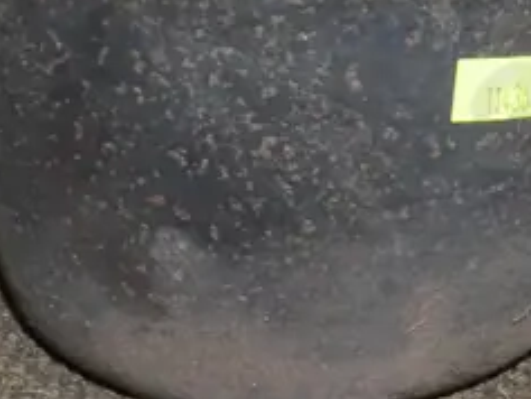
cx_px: 630
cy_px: 34
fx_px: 1857
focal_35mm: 121
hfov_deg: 15.7
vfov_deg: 12.2
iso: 2500
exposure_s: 1/60
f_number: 7.1
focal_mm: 14
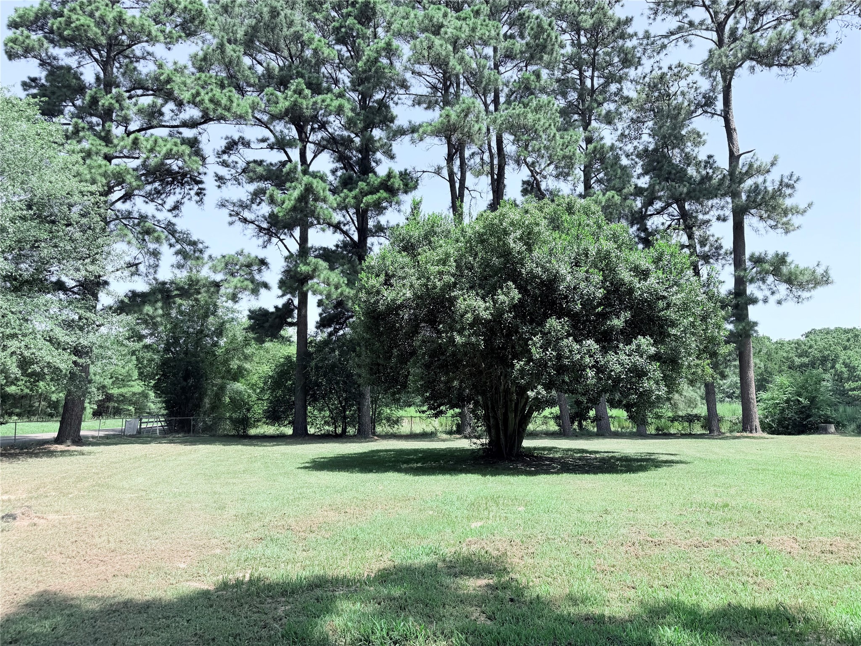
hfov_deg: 71.6
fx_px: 597
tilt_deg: +7.8
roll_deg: +0.2
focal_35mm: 24
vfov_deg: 56.8
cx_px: 430
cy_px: 323
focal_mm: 6.76
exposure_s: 1/1618
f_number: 1.78
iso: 80
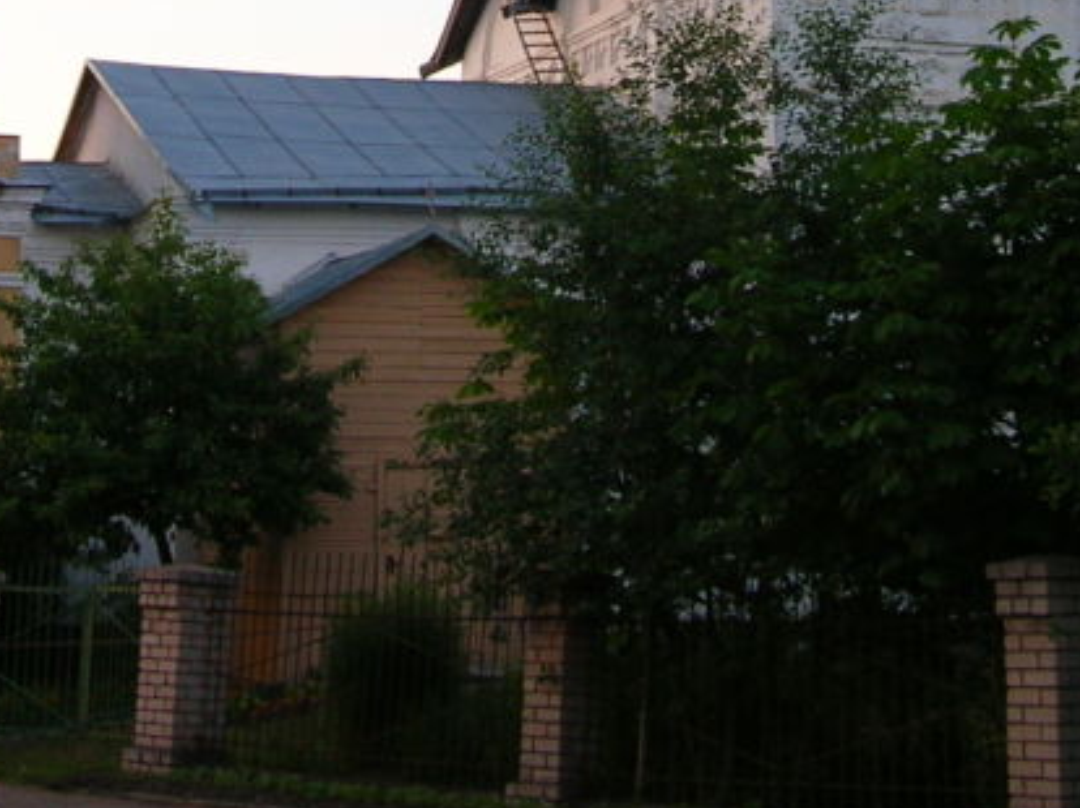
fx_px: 2775
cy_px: -138
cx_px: 423
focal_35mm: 89
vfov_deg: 16.0
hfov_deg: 22.0
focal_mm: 6
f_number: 2.7
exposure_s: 1/15
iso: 50
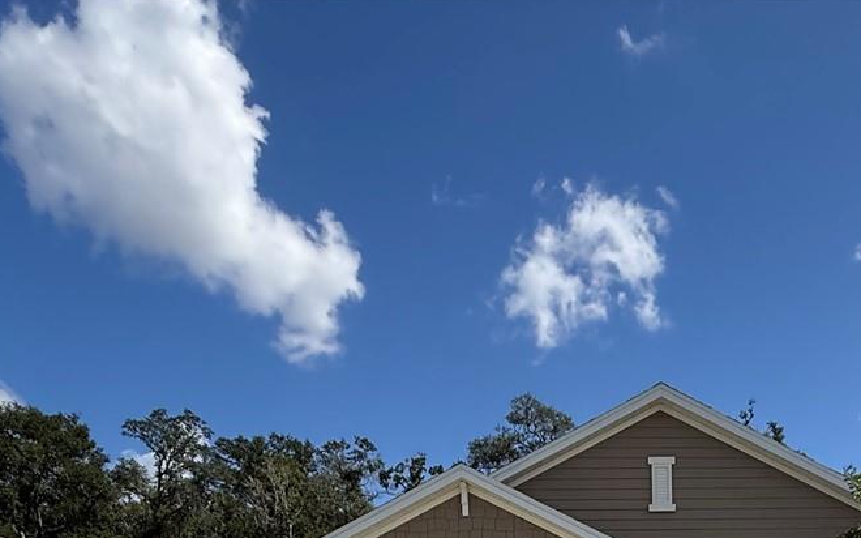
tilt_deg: -5.5
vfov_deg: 26.8
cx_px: 641
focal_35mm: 36
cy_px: 776
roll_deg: +0.5
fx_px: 844
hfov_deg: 51.8
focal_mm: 2.22
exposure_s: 1/2976
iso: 50
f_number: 2.2
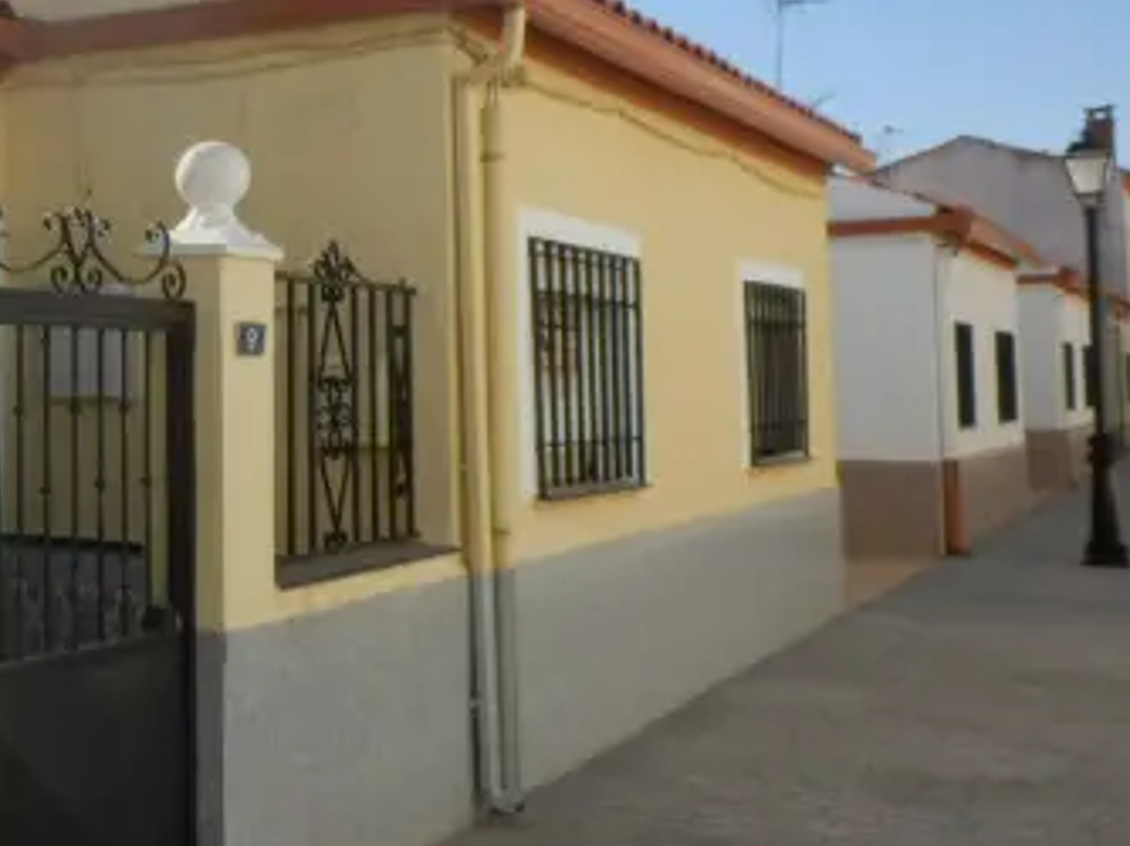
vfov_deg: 31.3
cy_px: 298
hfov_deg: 37.8
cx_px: 64
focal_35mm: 46
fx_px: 1501
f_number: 7.9
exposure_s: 1/160
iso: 80
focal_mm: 4.2
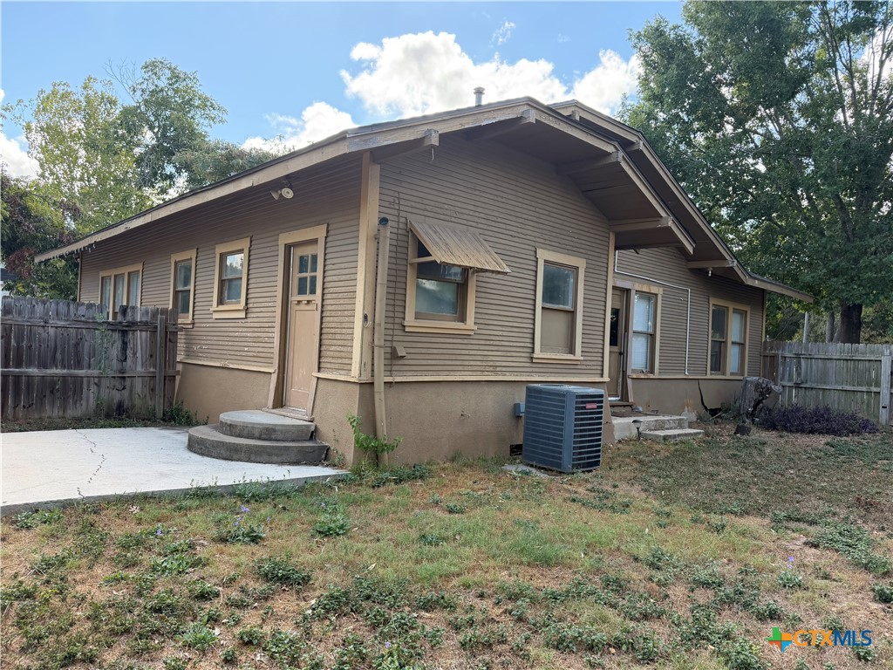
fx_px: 619
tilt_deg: +1.6
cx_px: 446
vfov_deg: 56.8
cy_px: 335
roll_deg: -2.0
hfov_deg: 71.6
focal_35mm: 24
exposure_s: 1/840
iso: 100
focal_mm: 6.76
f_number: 1.78
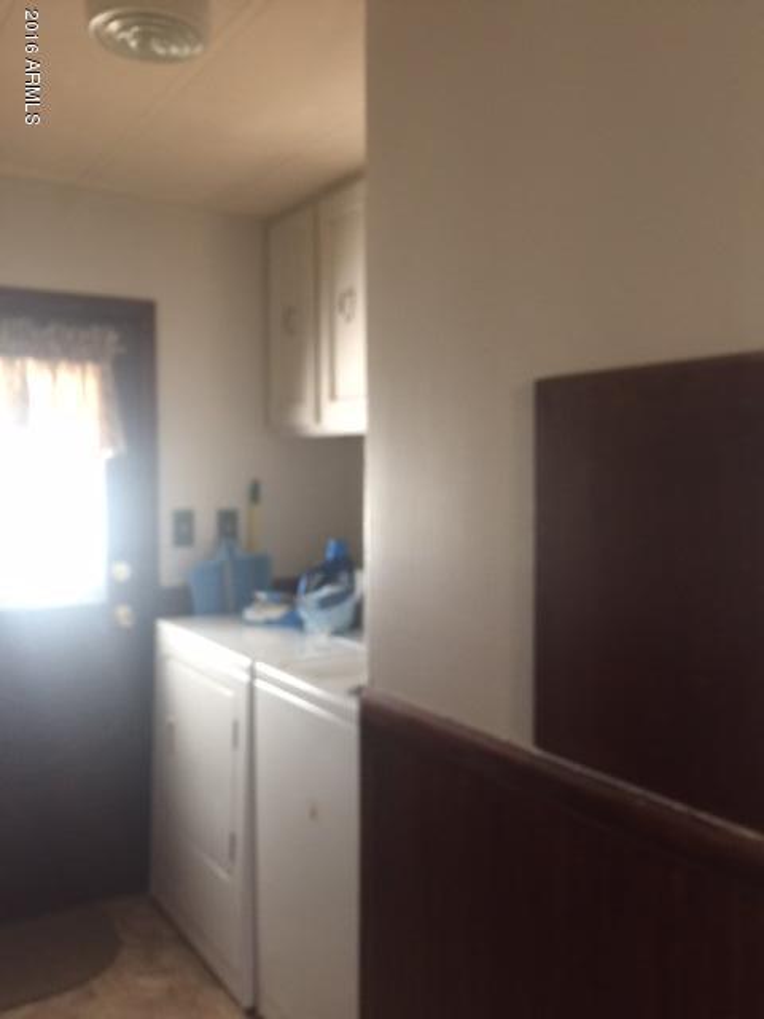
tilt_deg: -1.9
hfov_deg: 48.2
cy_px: 510
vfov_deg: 61.7
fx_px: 853
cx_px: 382
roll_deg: +0.5
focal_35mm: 29
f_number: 2.2
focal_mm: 4.15
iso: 64
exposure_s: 1/4
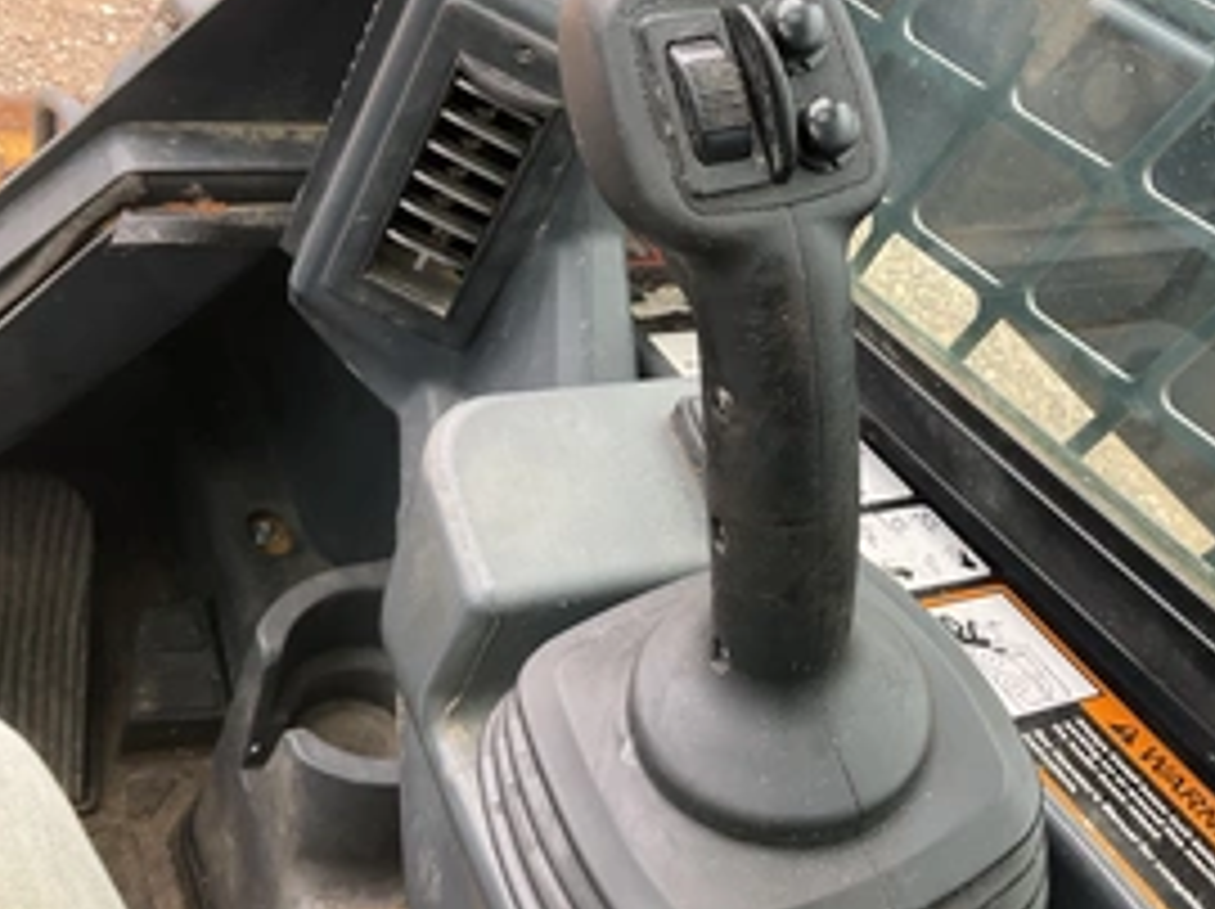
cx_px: 860
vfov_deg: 33.5
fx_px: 1508
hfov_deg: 42.9
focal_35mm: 43
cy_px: 400
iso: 50
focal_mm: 3
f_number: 1.8
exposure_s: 1/122
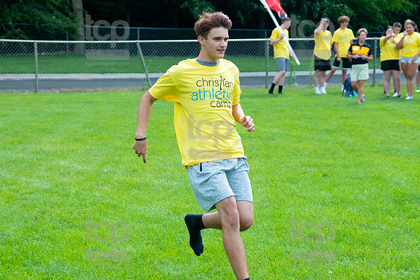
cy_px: 140
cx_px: 210
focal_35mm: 112
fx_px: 1306
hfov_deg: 18.3
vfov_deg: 12.2
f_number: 5.6
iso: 320
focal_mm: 75
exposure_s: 1/1250
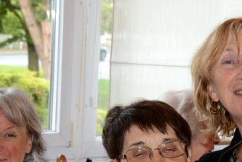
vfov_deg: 7.9
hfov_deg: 11.7
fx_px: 1163
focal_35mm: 173
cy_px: 123
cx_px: 244
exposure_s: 1/250
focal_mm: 78
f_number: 10
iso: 6400
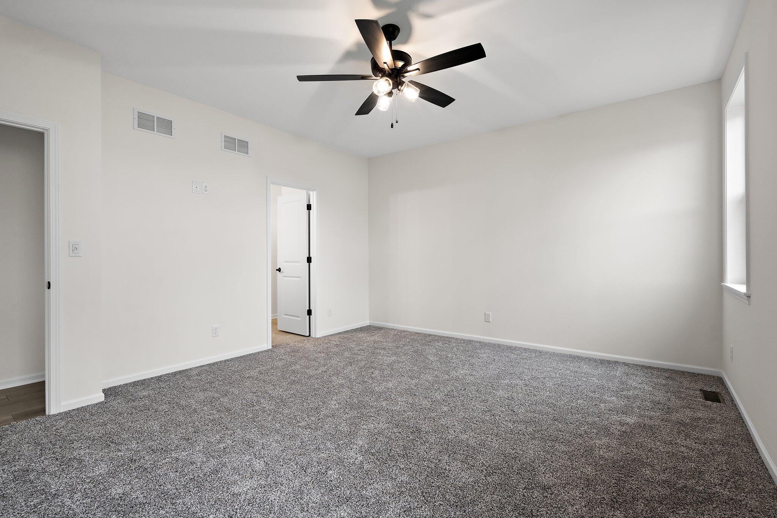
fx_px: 345
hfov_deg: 96.7
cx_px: 388
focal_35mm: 16
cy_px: 259
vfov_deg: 73.7
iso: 500
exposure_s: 1/10
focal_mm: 16
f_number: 8
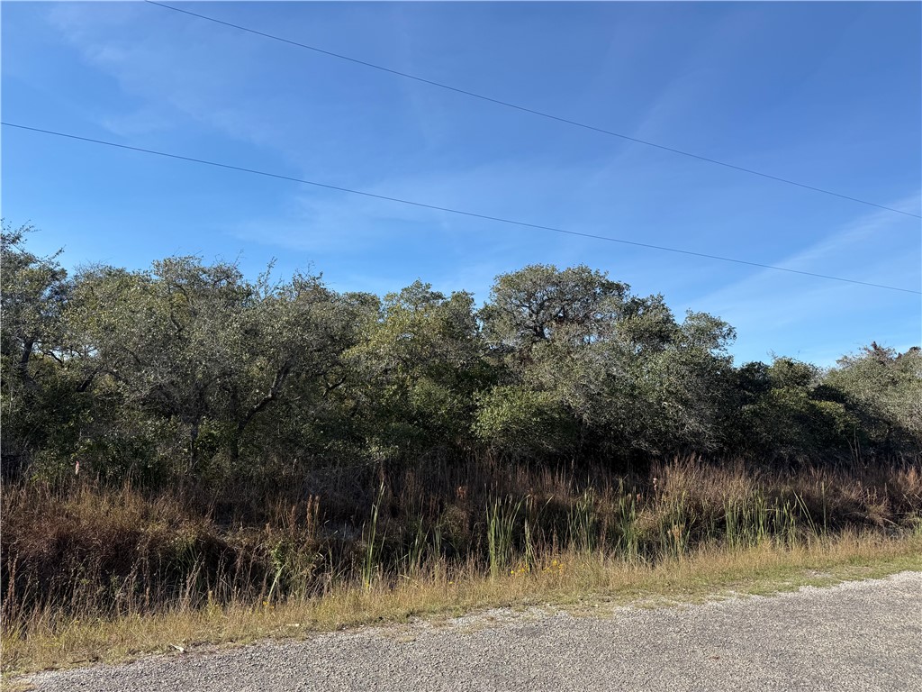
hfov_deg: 71.6
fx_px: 639
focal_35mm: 24
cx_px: 461
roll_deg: -1.2
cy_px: 346
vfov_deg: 56.8
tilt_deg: +8.4
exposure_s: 1/3279
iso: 80
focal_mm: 6.76
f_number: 1.78
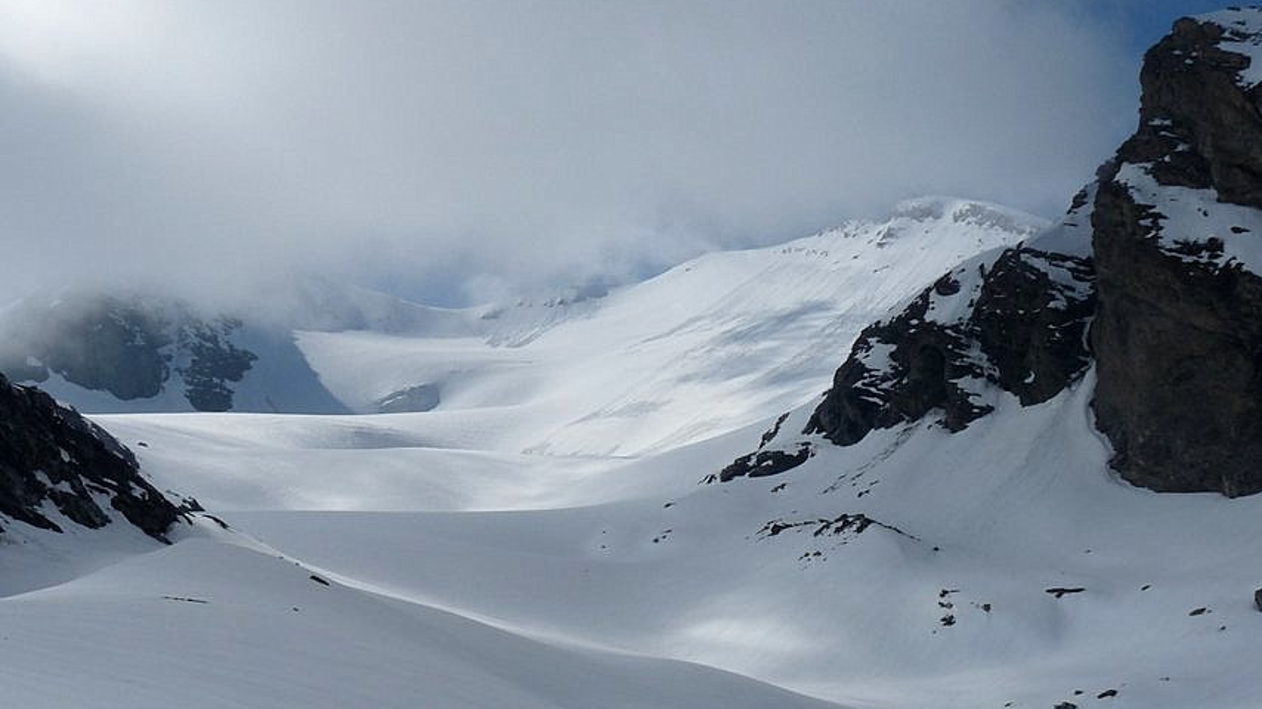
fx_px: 2141
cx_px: 520
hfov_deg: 32.8
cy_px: 486
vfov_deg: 18.7
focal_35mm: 64
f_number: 8
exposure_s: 1/1000
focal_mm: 8.7
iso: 100
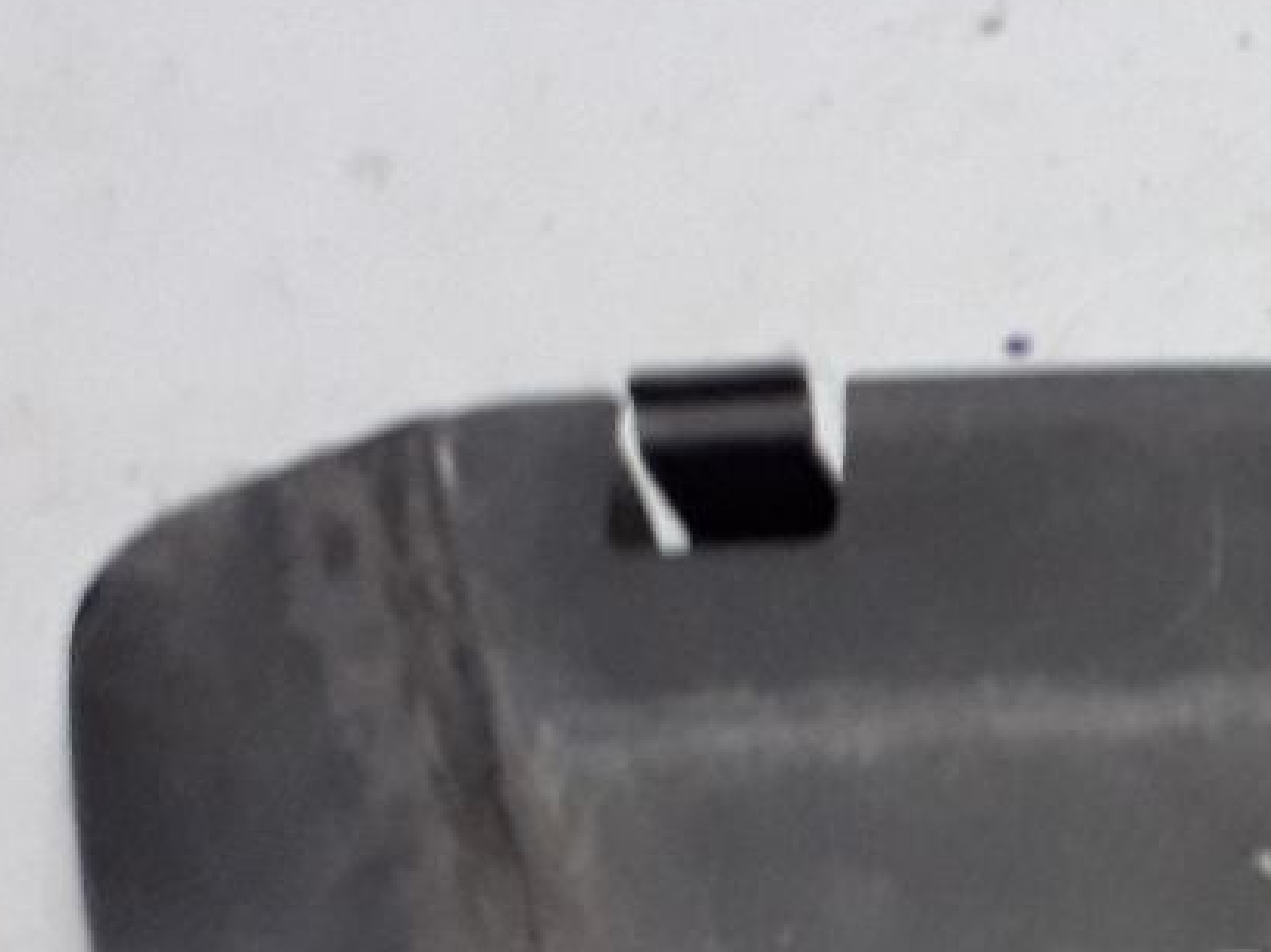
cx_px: 1458
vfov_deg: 21.4
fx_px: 2496
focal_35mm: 68
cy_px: 705
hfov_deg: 26.0
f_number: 1.9
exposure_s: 1/33
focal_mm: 3.6
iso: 200
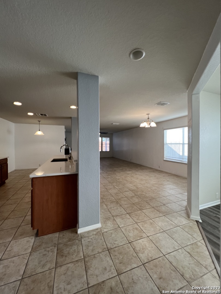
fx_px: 111
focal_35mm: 13
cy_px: 147
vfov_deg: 106.2
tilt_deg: -1.0
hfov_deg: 89.9
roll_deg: +0.5
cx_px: 110
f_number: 1.8
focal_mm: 1.57
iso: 125
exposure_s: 1/120
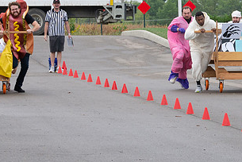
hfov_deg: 4.7
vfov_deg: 3.1
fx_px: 2954
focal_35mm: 439
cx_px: 208
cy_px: 30
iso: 640
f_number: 10
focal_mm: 140
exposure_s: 1/250
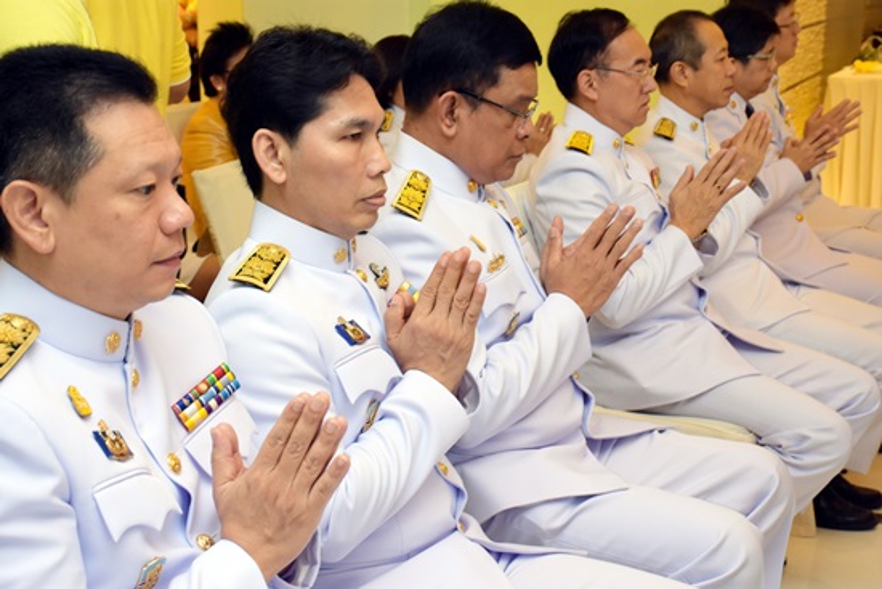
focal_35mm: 68
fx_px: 1654
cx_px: 441
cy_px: 294
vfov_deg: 20.2
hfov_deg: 29.9
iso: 1250
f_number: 8
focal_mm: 45
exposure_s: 1/60
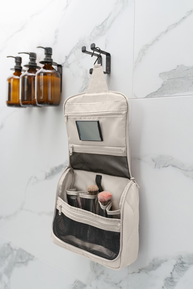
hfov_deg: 38.9
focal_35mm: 34
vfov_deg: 55.8
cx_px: 96
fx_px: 273
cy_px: 144
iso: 1600
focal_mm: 34
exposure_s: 1/160
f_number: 4
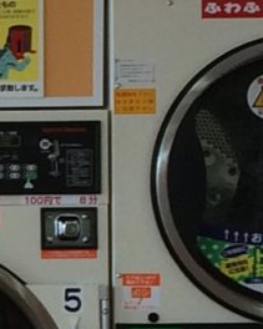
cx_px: -623
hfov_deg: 5.2
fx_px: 2677
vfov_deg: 7.0
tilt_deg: -0.5
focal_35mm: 275
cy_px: 160
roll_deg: +1.4
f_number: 2.2
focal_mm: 4.15
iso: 32
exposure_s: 1/112
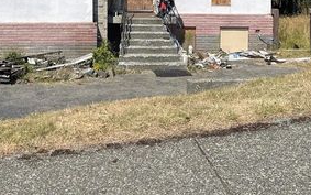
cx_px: 81
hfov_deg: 33.4
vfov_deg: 19.7
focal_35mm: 60
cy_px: -67
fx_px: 509
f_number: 1.6
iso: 32
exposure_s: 1/4348
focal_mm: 5.1
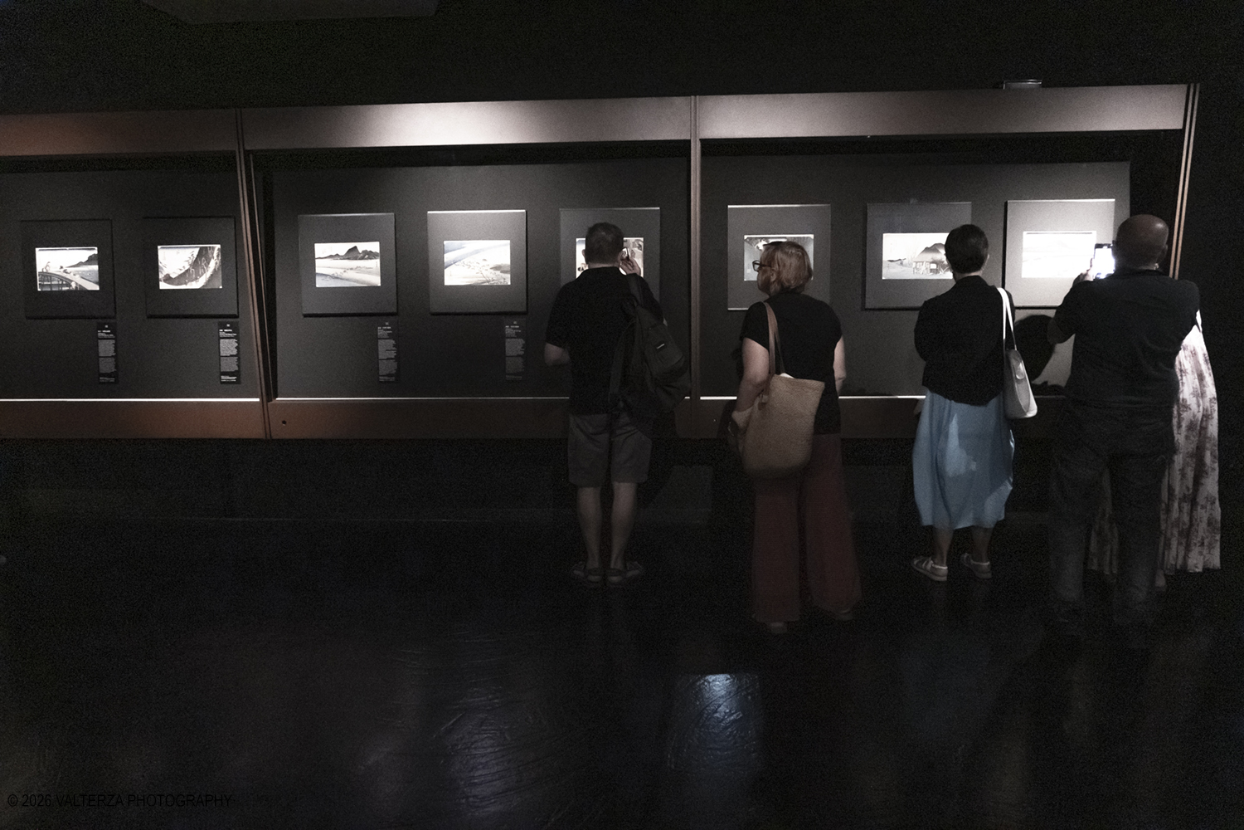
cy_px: 415
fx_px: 829
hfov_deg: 73.7
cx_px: 622
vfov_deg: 53.1
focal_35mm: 24
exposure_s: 1/125
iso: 6400
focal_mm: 16
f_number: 4
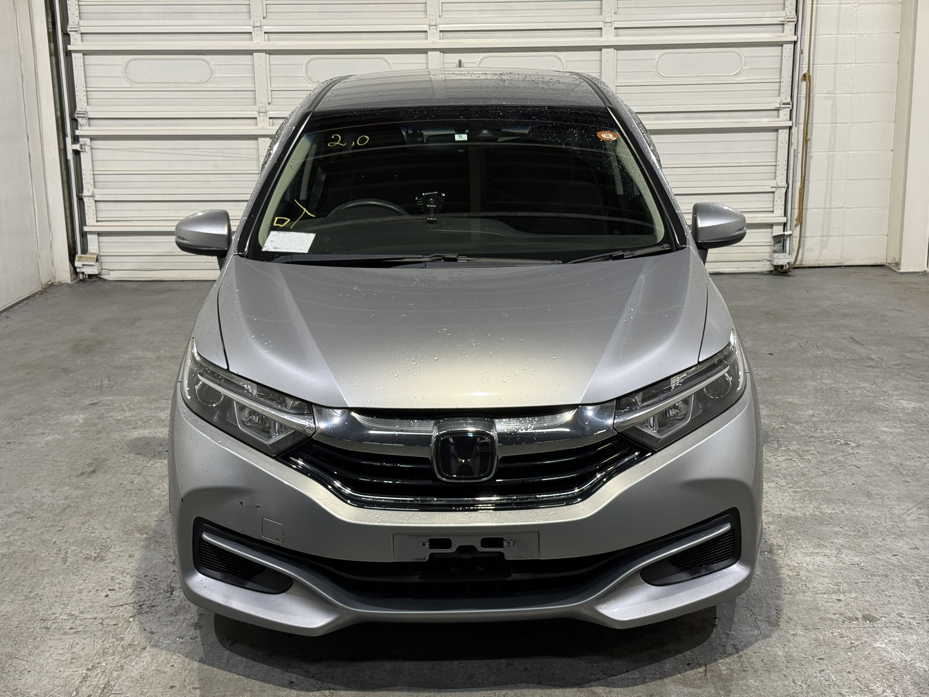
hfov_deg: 39.7
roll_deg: +0.7
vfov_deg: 30.3
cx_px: 464
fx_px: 1288
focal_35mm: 48
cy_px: 348
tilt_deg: -13.4
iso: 125
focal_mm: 6.76
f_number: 1.78
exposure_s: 1/60
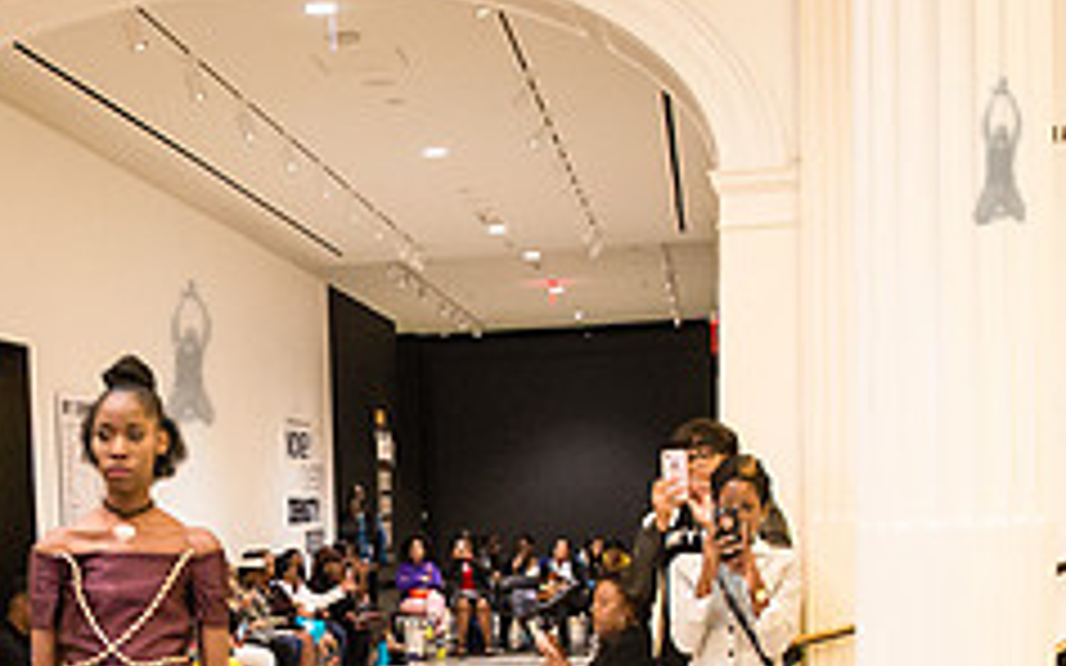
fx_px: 1975
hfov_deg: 29.5
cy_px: 752
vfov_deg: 18.3
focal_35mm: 68
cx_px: 198
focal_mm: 24
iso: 4000
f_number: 3.5
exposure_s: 1/200
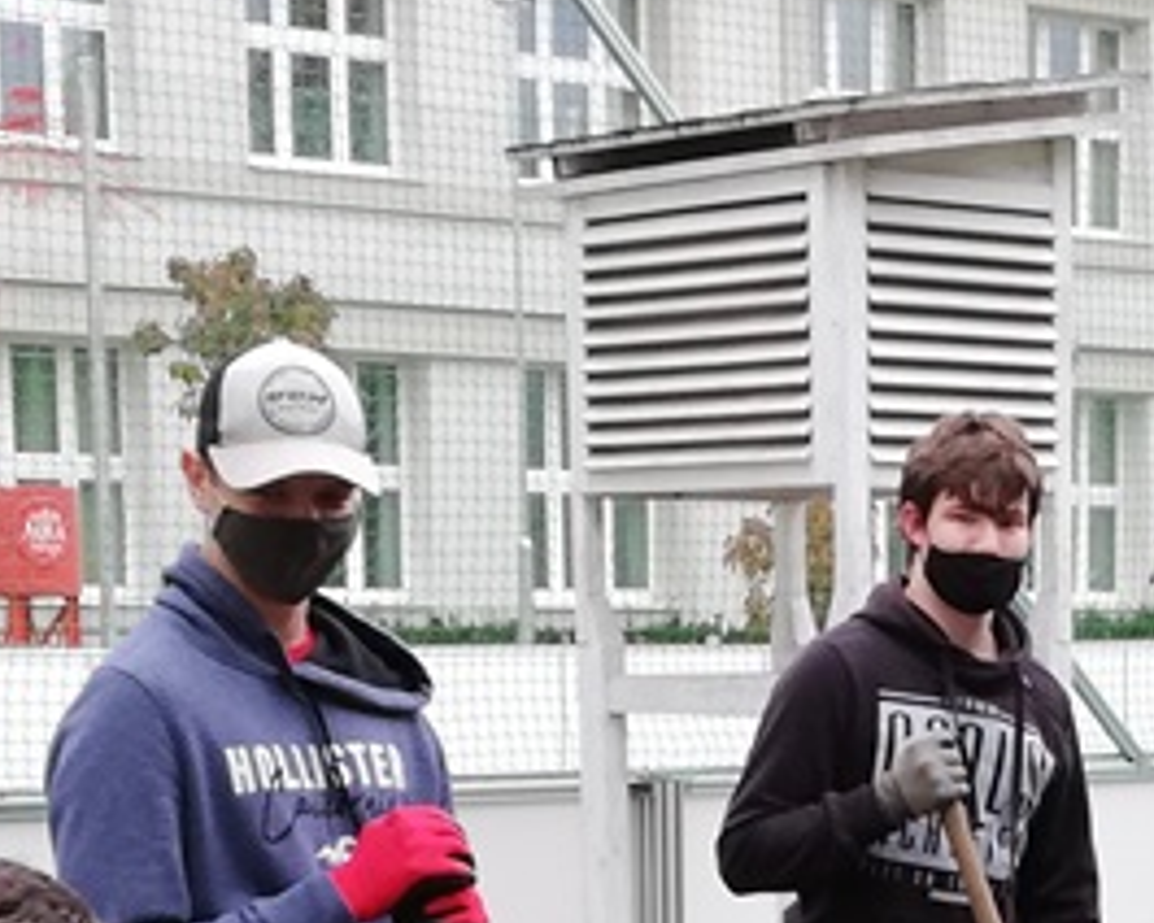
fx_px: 3928
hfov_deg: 16.6
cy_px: 1236
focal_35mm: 115
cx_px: 975
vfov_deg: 12.9
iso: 64
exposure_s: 1/50
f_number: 2.2
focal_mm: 3.81
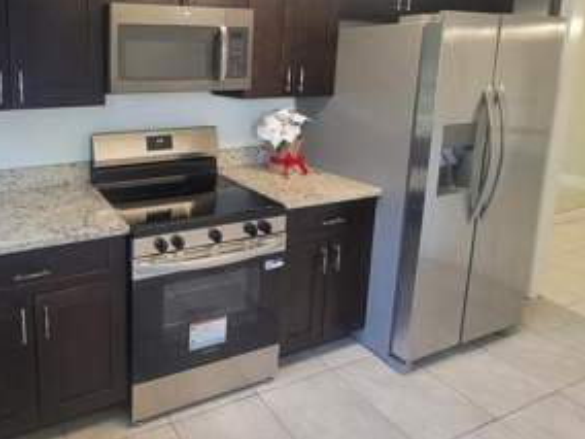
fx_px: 372
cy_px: 117
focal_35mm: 22
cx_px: 126
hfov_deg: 69.7
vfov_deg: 58.4
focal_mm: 1.74
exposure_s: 1/60
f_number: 2.2
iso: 250
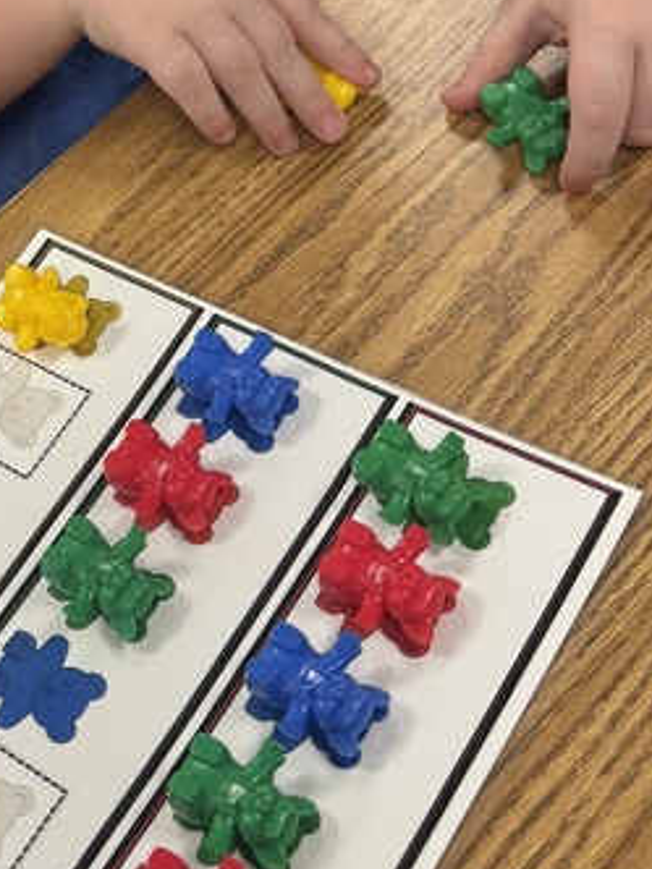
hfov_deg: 19.0
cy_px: -84
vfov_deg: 24.6
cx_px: -100
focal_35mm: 74
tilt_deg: -37.3
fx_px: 1858
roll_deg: +24.4
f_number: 1.78
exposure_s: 1/120
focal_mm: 6.76
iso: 125
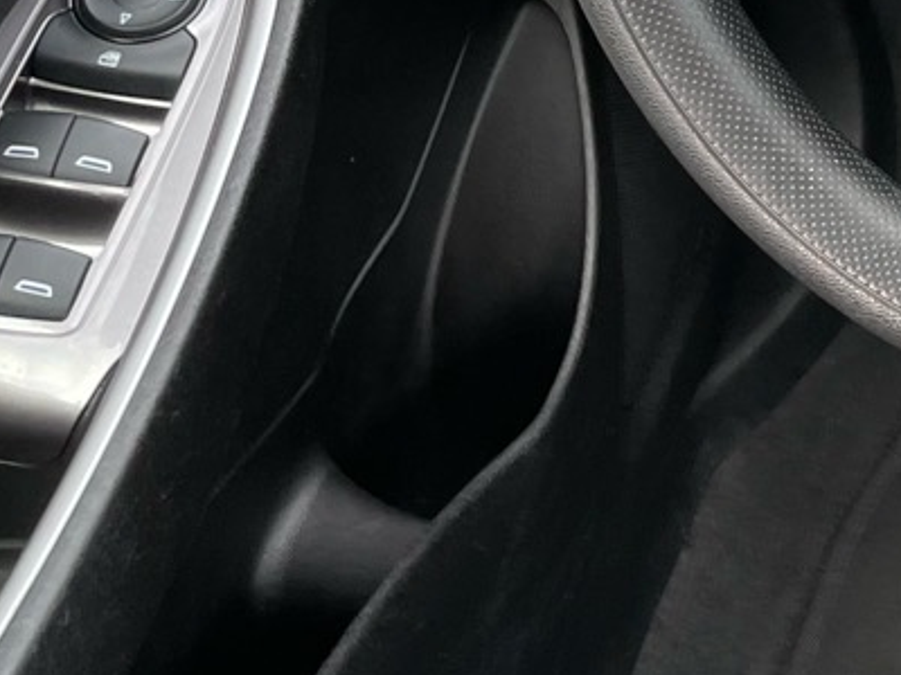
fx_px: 2707
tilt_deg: -32.6
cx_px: 1489
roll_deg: +2.6
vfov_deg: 13.6
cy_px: -230
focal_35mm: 104
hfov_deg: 16.6
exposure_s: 1/121
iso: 40
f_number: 1.6
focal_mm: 4.2
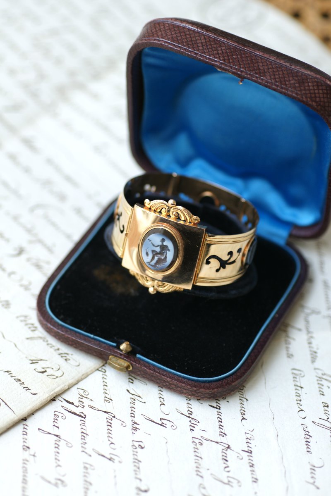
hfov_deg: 13.0
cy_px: 248
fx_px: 1448
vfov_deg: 19.5
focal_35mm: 105
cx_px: 166
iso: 200
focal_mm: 70
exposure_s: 1/125
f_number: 2.8
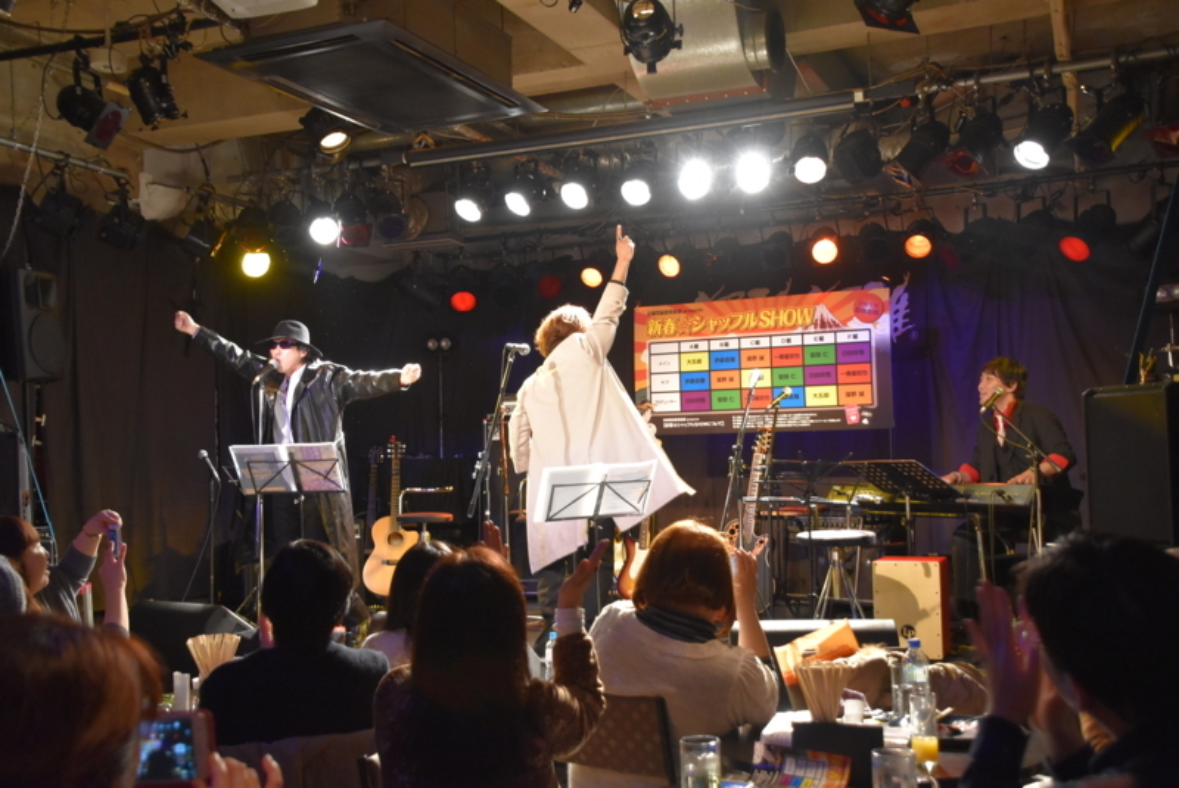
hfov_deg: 49.5
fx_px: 1278
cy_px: 394
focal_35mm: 39
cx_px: 590
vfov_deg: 34.3
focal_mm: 26
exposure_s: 1/60
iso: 1800
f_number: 3.8
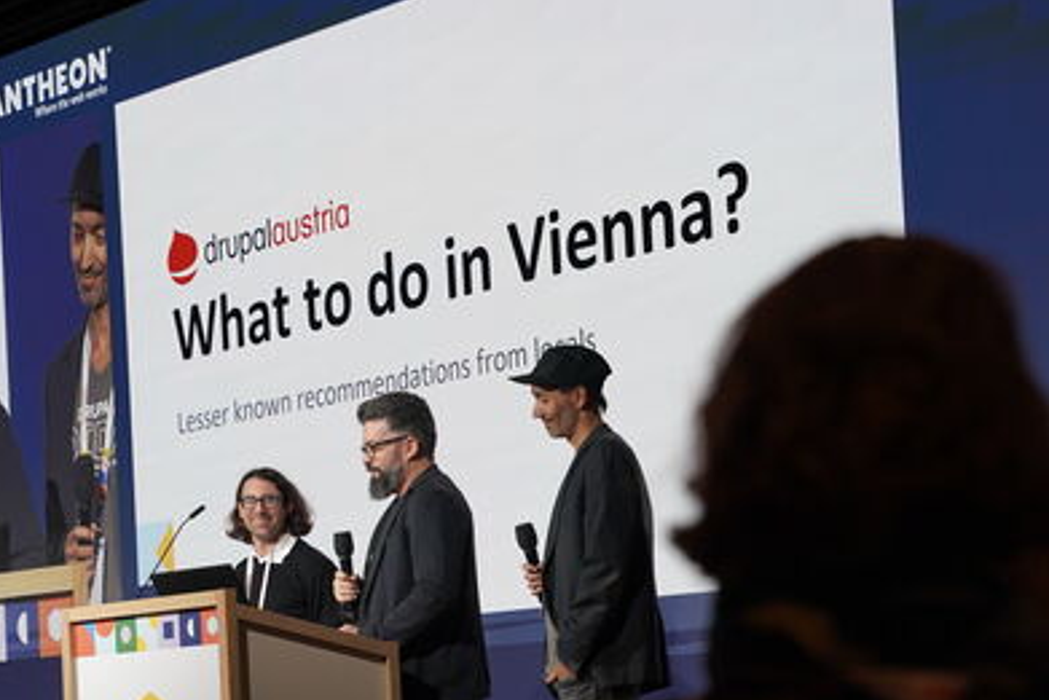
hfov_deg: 22.4
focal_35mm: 91
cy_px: 506
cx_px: 408
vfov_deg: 15.0
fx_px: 2642
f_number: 4
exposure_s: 1/160
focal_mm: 55.4
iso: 400
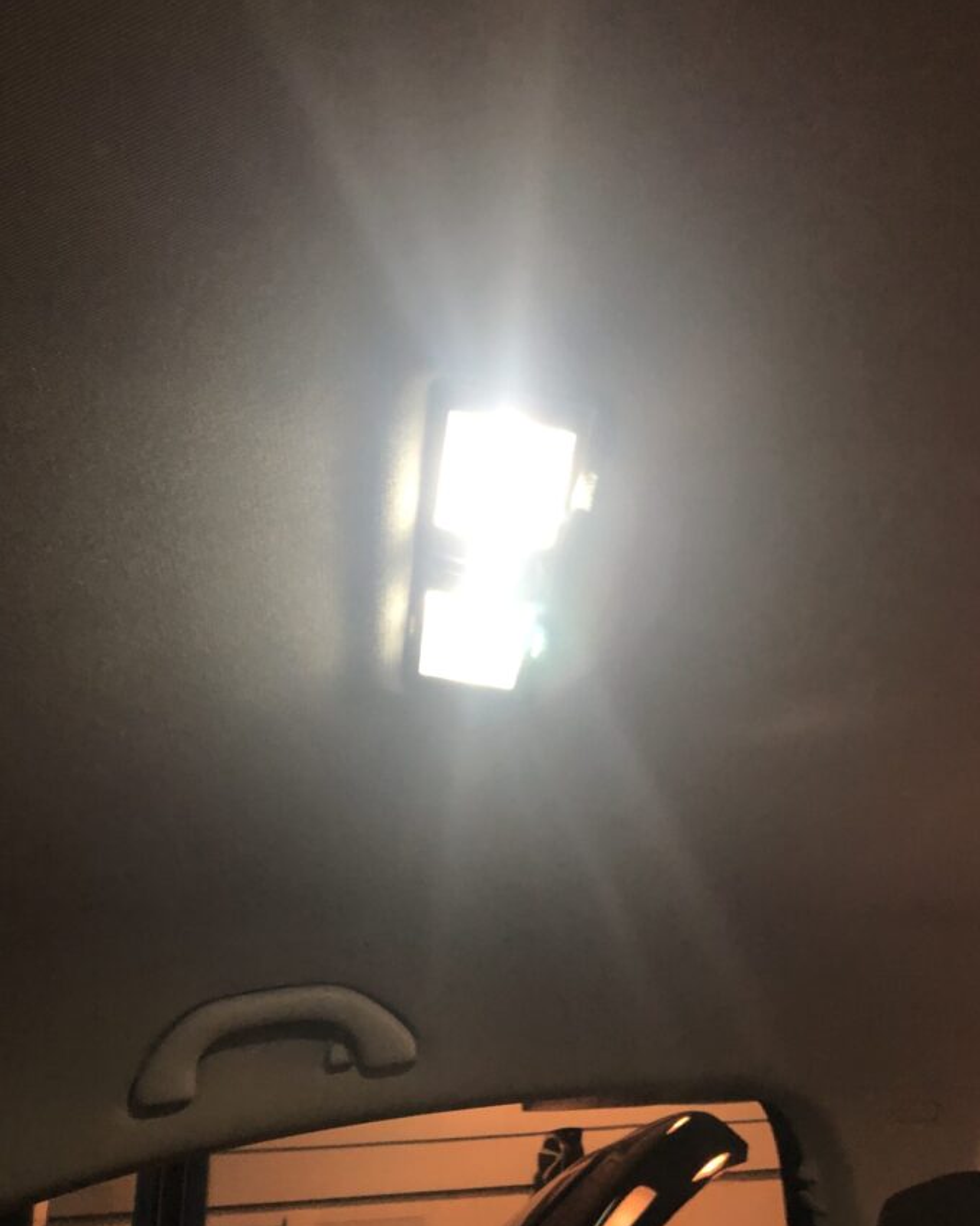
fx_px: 1088
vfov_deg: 58.8
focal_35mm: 30
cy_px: 591
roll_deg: +7.4
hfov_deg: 48.5
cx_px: 493
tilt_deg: +37.5
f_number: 1.8
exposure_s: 1/11
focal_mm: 3.99
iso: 100
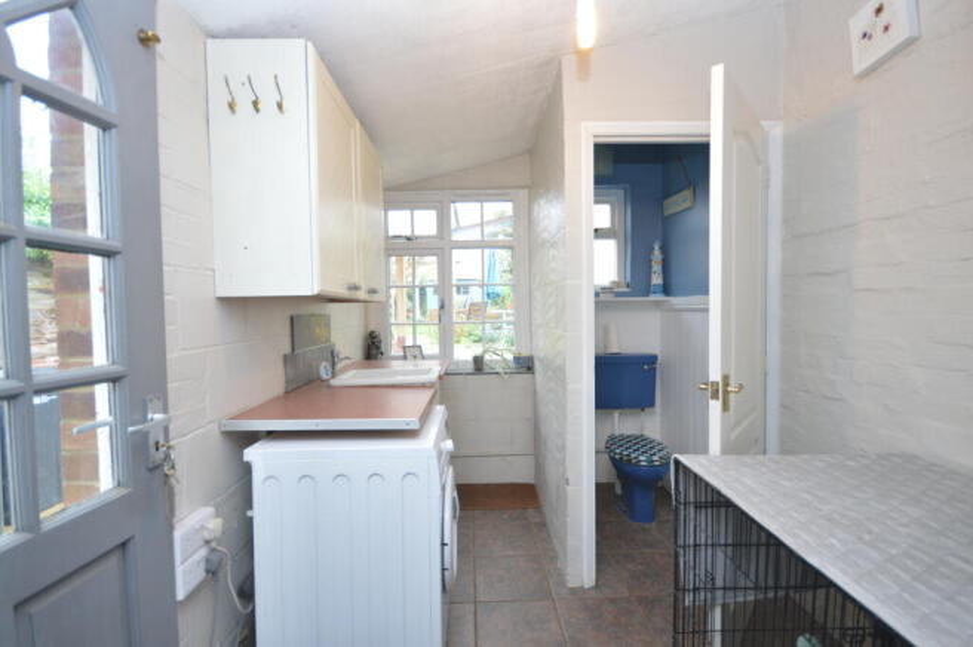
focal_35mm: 15
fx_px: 405
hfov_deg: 100.4
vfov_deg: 77.2
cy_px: 324
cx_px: 486
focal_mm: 10
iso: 720
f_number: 4
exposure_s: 1/60
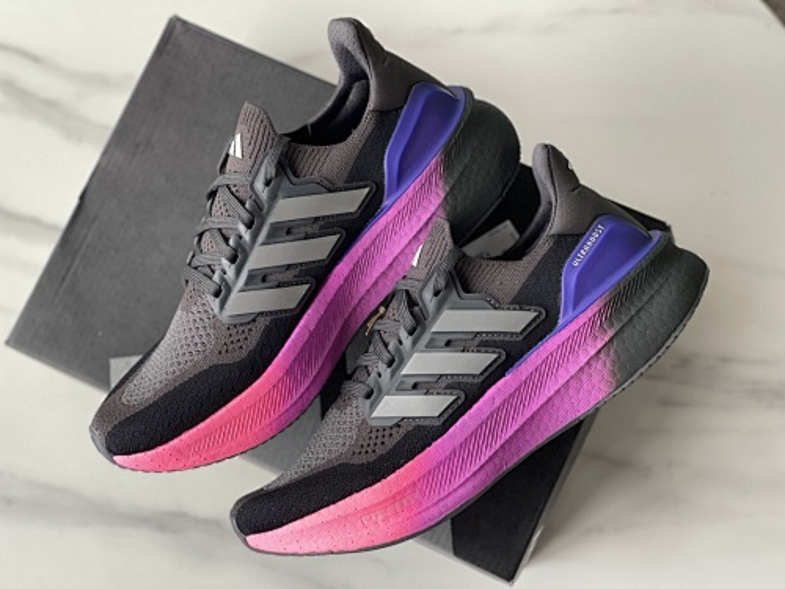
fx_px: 1451
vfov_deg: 22.9
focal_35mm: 64
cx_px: 392
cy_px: 294
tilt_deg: -77.7
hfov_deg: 30.3
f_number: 2.2
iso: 160
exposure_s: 1/40
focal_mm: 7.5
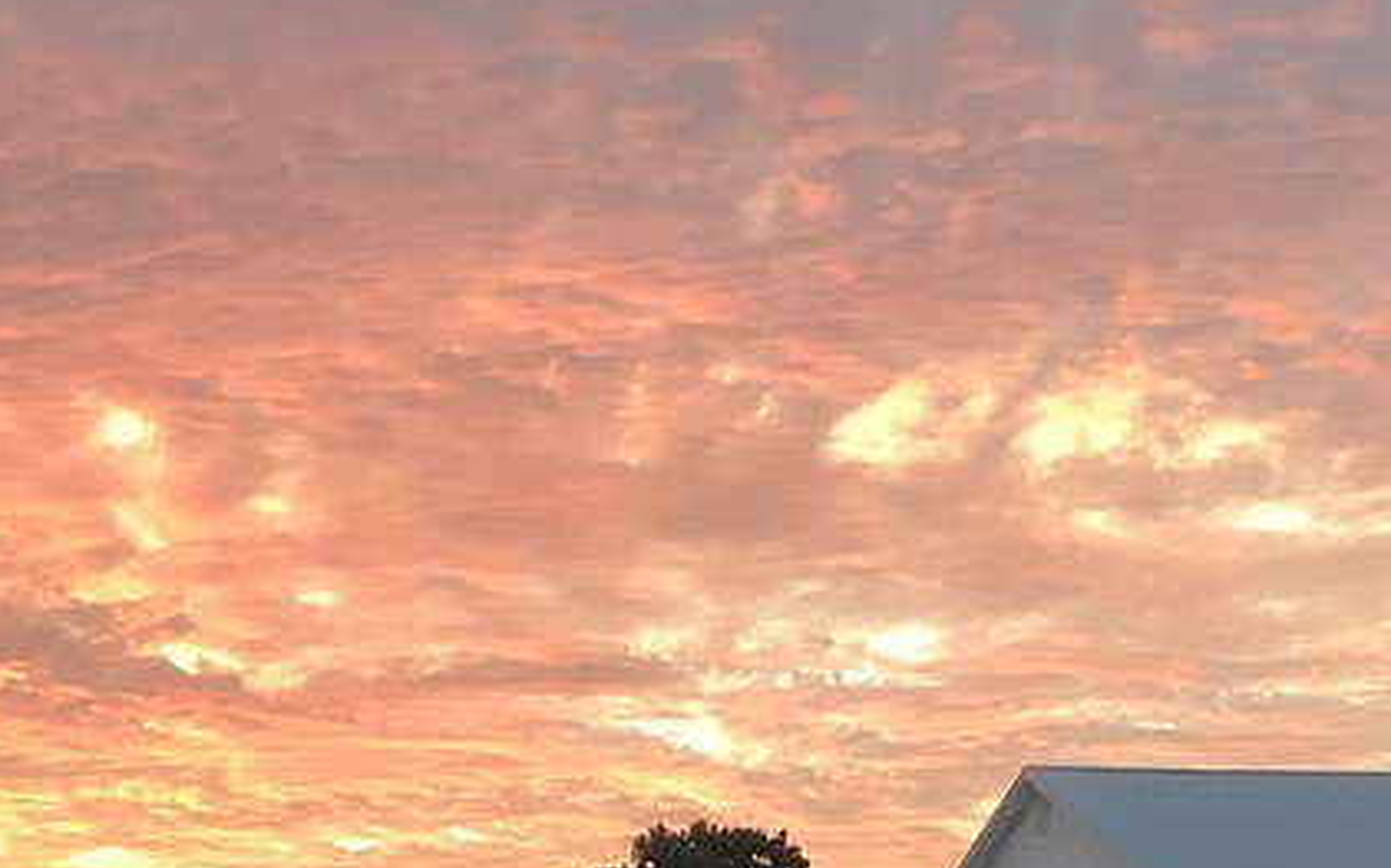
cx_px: 492
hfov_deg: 25.7
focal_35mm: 80
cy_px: 1119
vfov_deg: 15.5
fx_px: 3032
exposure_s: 1/60
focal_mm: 3.3
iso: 125
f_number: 2.4
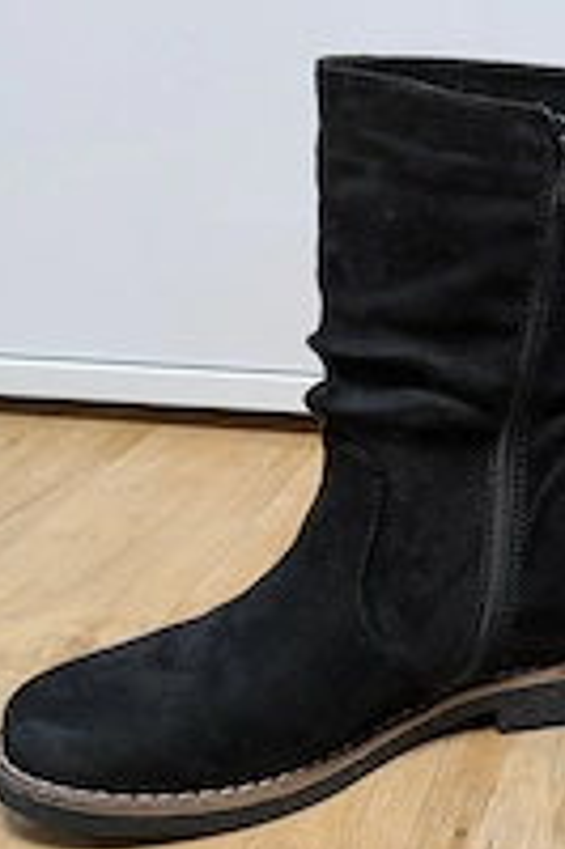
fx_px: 1179
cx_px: 527
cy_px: 501
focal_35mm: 50
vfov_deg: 39.5
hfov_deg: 25.9
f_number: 1.7
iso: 182
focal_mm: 4.53
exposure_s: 1/25
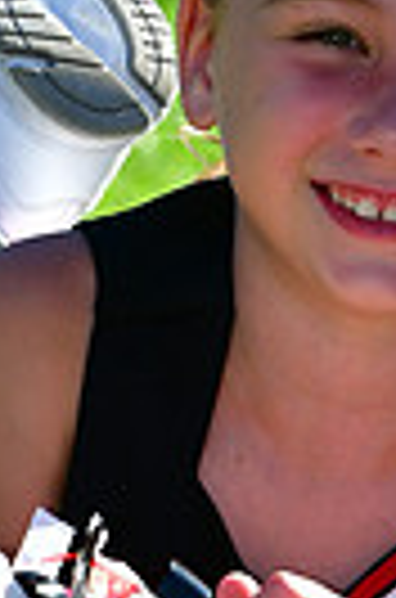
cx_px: 281
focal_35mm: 1181
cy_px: -301
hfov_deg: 1.2
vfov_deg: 1.7
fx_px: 19587
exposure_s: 1/500
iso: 400
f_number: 7.1
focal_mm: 180
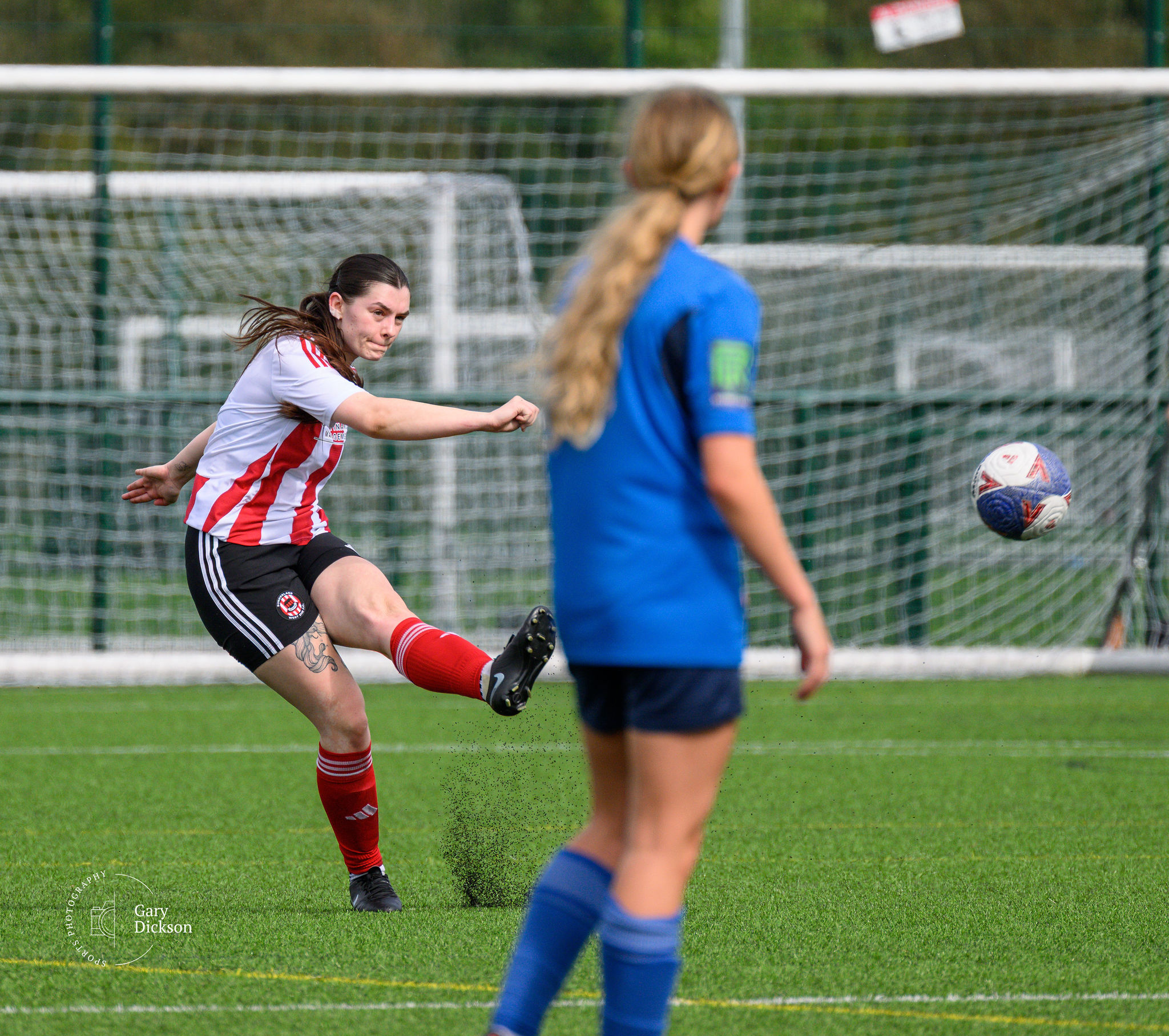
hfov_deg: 2.8
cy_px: 389
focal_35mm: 668
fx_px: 24136
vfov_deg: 2.5
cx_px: 446
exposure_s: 1/1600
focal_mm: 400
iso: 560
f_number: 5.6
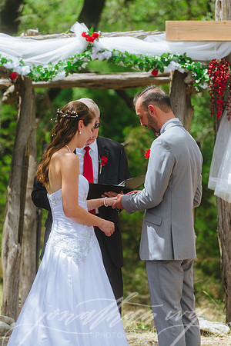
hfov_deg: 6.9
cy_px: 173
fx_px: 1925
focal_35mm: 200
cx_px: 116
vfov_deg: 10.3
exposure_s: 1/800
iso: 160
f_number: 3.2
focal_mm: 200
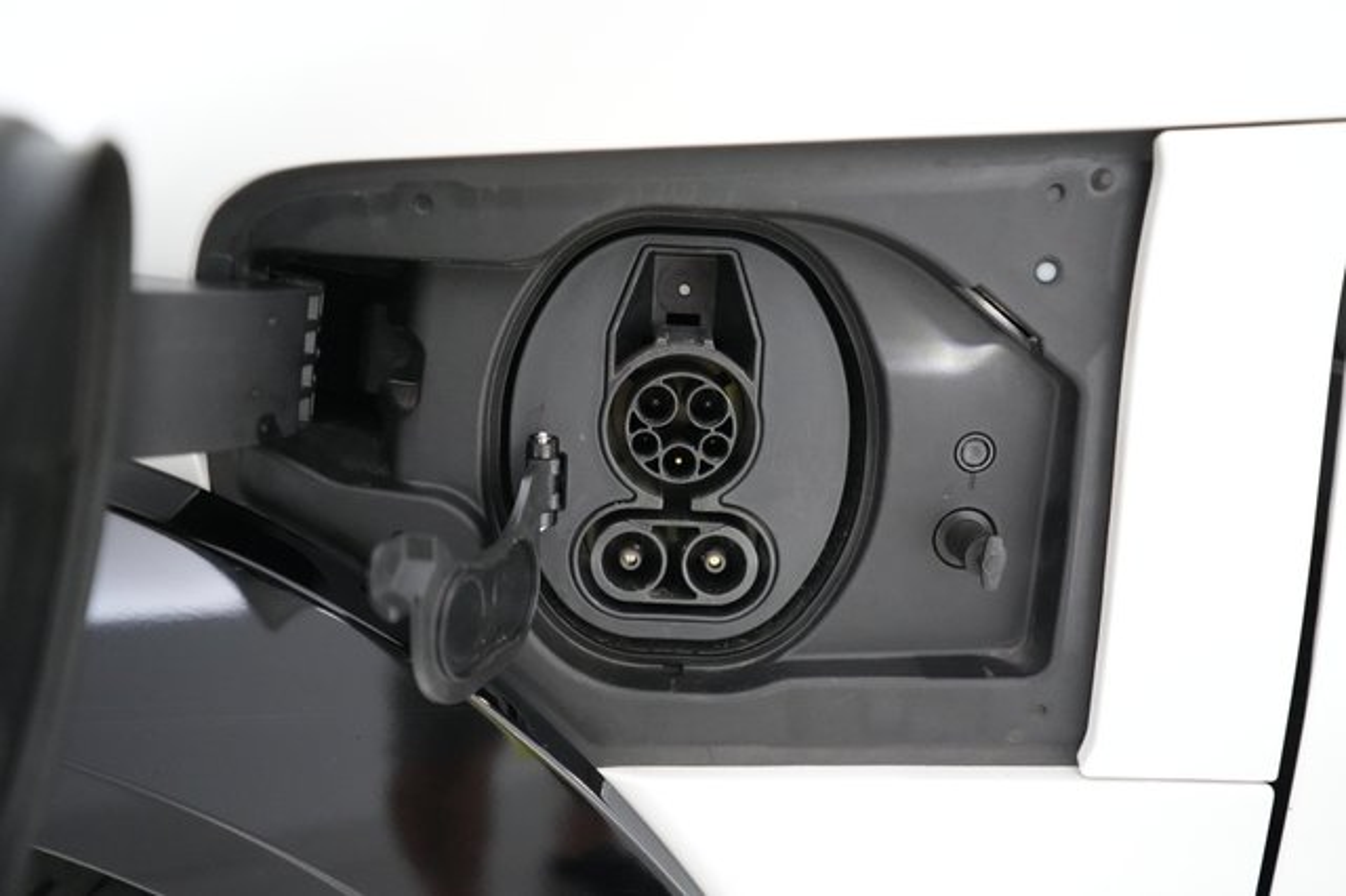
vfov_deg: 46.4
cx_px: 673
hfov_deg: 65.5
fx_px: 1046
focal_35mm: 28
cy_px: 448
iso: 8000
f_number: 2.8
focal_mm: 28
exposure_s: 1/250
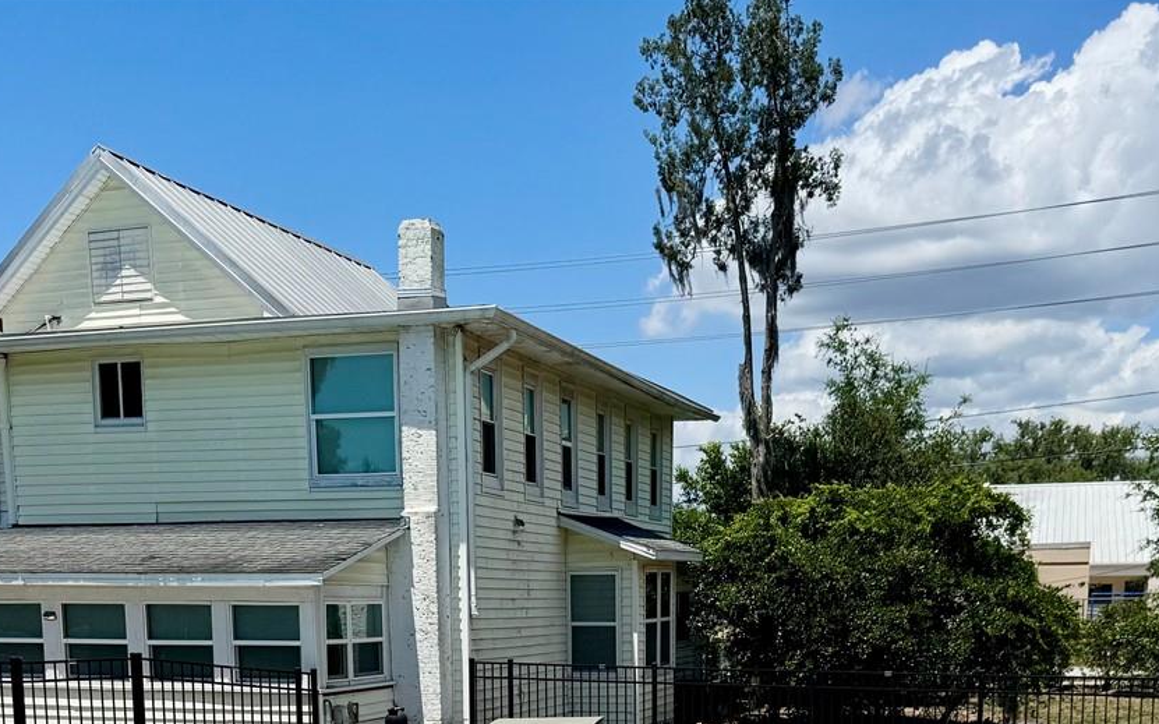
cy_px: 829
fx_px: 1547
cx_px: 538
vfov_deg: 24.3
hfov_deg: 41.0
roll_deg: +0.3
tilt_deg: -8.3
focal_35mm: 49
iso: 80
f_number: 1.78
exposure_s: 1/12346
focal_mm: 6.76
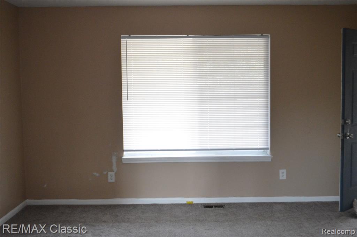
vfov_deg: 30.8
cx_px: 178
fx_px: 431
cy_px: 118
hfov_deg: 45.0
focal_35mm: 44
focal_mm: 29
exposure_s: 1/60
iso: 3200
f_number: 4.5
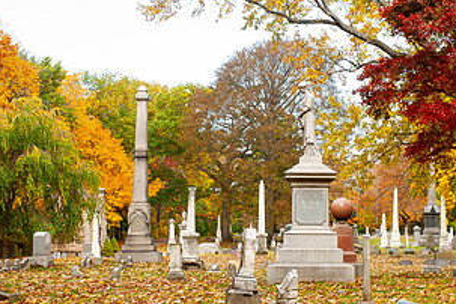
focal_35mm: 86
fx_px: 1089
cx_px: 300
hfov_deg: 23.5
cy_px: 94
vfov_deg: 15.8
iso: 400
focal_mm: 40
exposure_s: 1/160
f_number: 8
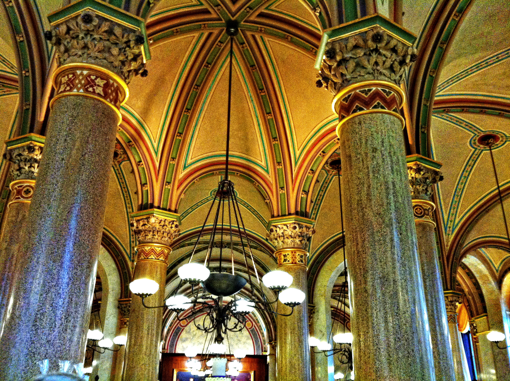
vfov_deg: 40.6
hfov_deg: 52.7
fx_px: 515
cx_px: 255
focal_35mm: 35
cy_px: 190
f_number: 2.8
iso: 250
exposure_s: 1/15
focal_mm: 3.85
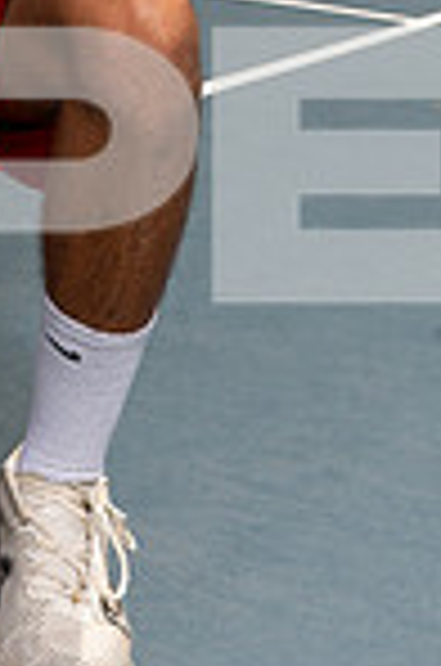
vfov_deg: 15.8
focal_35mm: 125
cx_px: -144
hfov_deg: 10.7
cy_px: -148
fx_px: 2308
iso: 100
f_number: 11
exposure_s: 1/250
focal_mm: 41
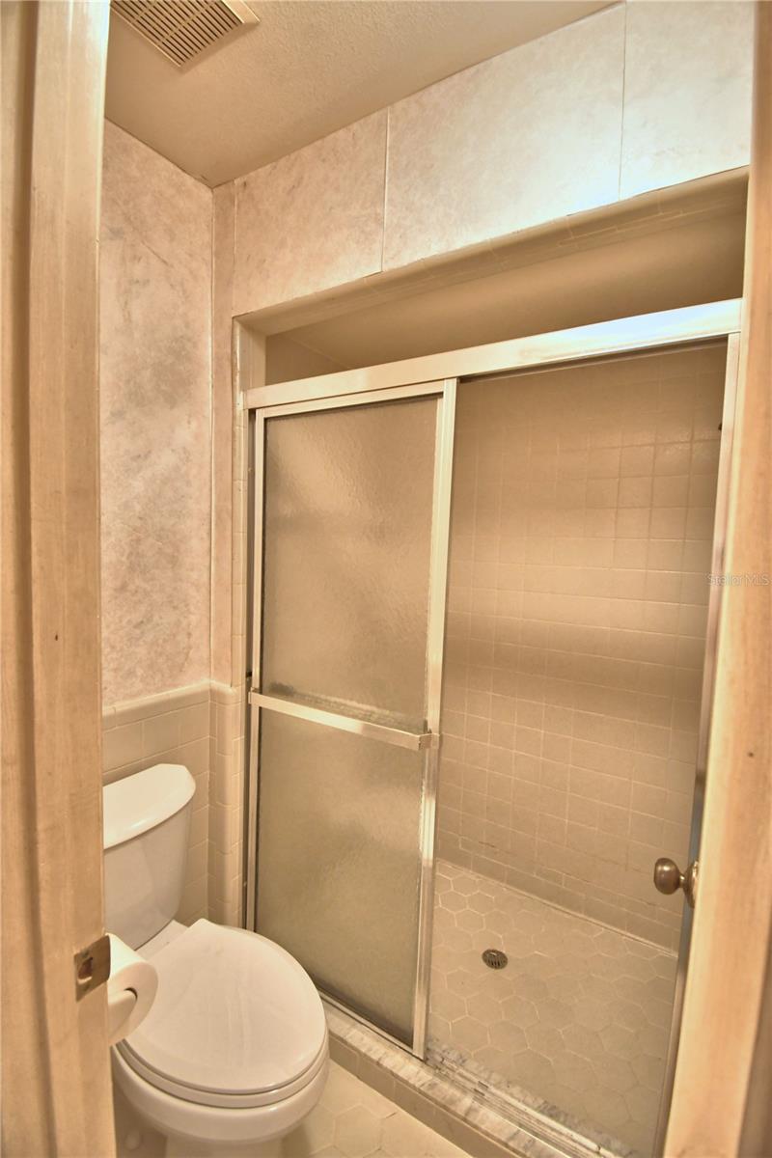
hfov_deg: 77.3
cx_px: 386
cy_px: 579
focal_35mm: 15
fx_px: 482
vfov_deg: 100.4
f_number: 4.5
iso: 1100
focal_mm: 10
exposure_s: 1/30
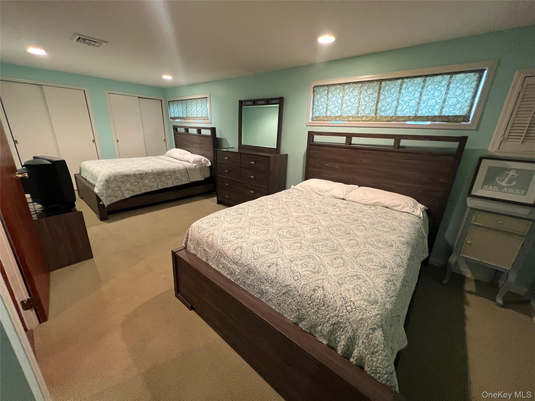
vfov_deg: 89.9
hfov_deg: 106.2
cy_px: 200
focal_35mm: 13
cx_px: 268
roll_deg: -2.5
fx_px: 201
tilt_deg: -17.4
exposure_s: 1/60
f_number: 1.8
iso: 400
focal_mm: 1.57
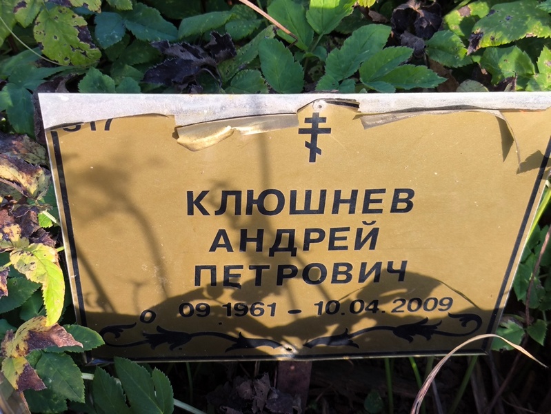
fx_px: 796
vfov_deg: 29.1
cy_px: 207
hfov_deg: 38.2
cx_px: 276
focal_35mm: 50
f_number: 1.7
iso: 50
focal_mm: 4.71
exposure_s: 1/298
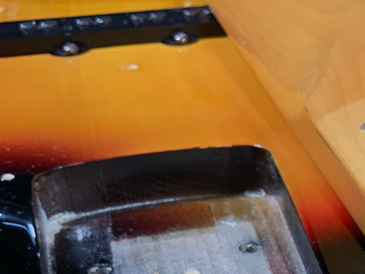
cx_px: 465
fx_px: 896
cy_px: 352
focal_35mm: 85
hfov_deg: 21.0
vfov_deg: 16.5
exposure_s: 1/156
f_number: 1.8
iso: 20
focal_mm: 3
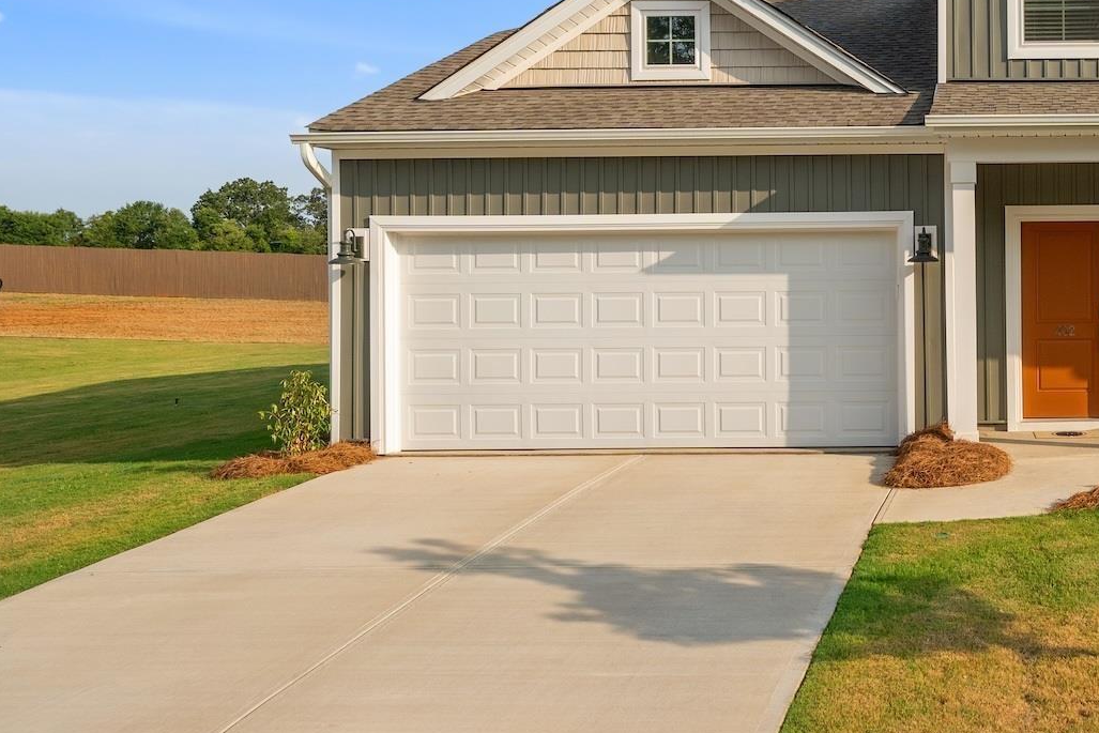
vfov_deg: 34.6
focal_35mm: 38
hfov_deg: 45.2
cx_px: 1014
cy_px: 253
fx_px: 1165
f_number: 5.6
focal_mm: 19.6
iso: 400
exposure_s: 1/1250
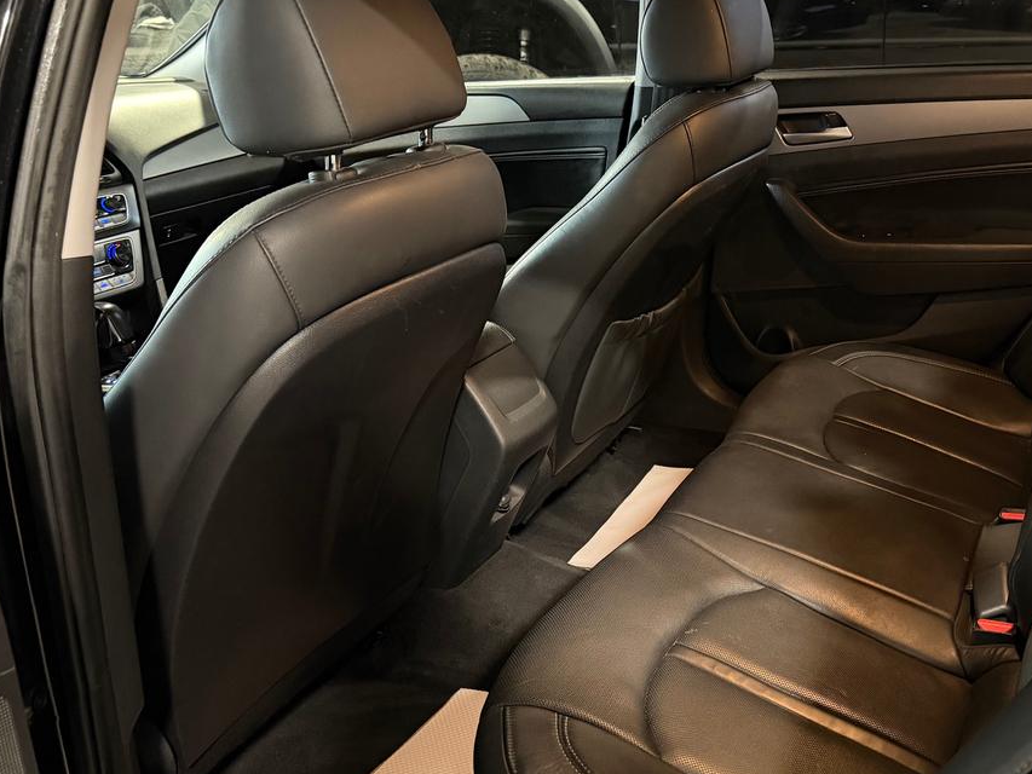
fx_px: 1073
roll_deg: +1.7
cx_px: 663
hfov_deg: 50.7
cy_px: 397
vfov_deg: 39.7
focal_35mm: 36
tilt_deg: -21.4
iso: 1600
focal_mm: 6.76
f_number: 1.78
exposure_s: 1/30
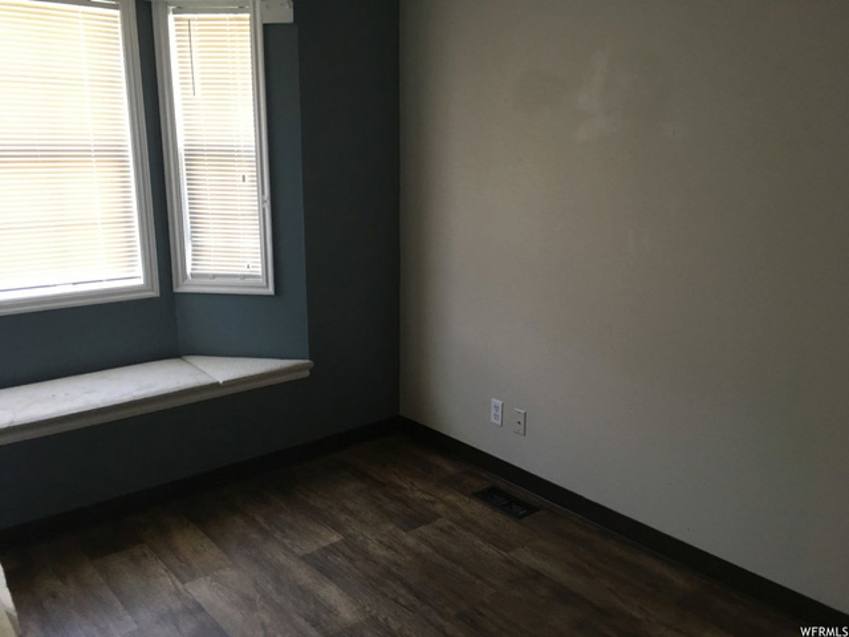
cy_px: 318
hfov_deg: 61.7
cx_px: 424
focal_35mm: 29
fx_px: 711
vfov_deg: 48.2
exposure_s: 1/30
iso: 100
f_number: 2.2
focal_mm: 4.15
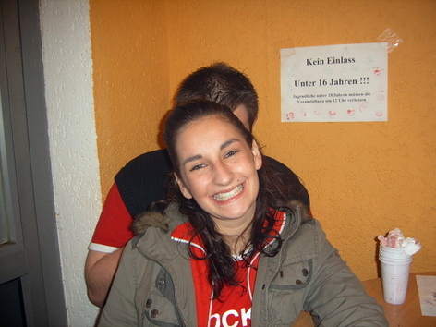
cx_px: 218
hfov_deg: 52.6
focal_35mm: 35
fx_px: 441
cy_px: 164
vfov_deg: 40.7
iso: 100
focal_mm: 5.8
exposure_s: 1/30
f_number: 2.8
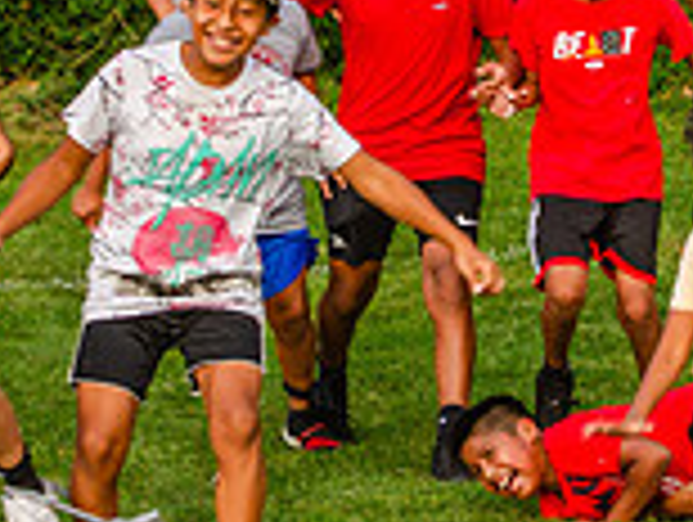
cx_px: 810
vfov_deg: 5.0
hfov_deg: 6.6
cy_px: -4
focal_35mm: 298
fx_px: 5975
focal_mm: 55
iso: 200
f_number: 7.1
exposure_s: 1/200
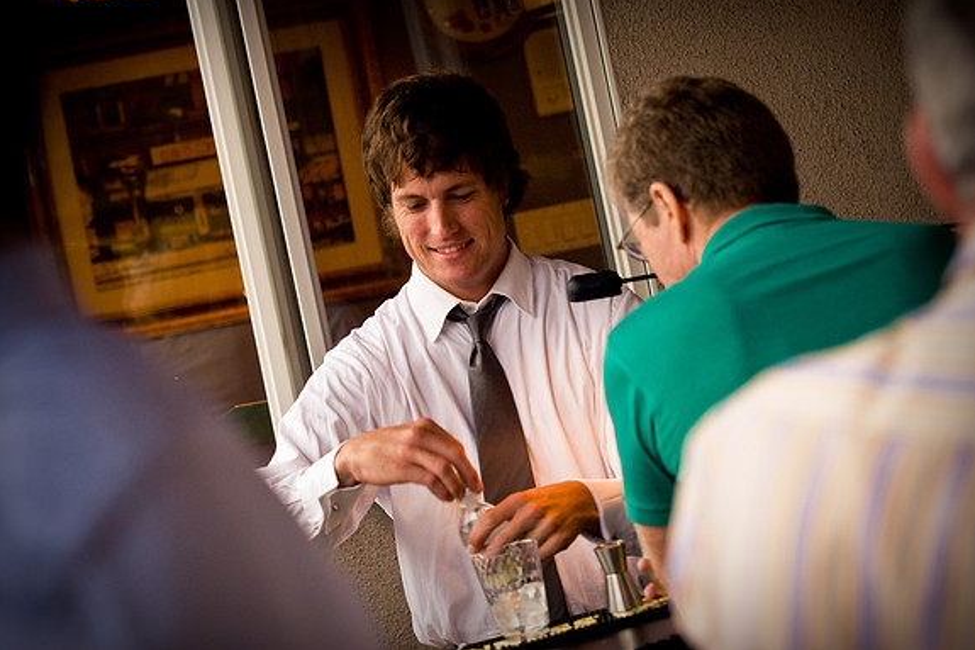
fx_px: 2870
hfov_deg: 19.3
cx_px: 488
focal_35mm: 106
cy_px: 322
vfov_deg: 12.9
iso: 400
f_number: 3.5
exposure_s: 1/40
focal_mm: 70
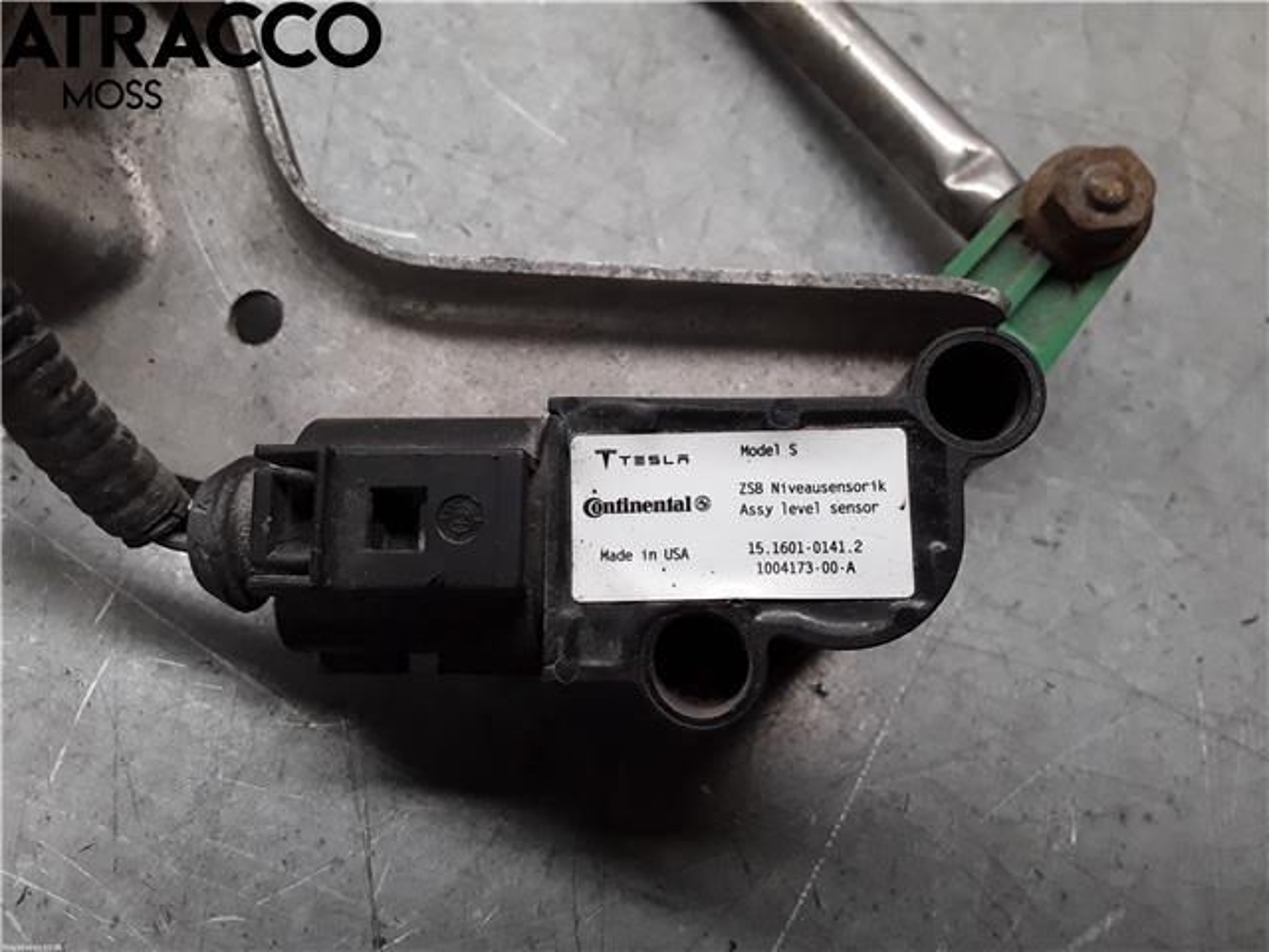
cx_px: 634
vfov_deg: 49.7
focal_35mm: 28
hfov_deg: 63.4
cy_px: 476
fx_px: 1026
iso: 80
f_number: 1.9
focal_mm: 2.91
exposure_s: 1/100
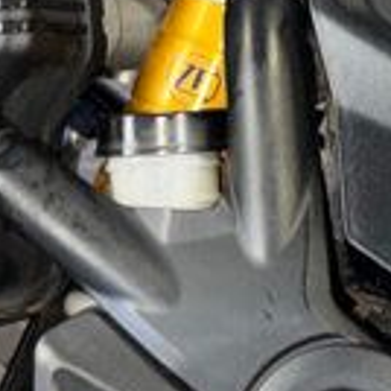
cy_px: 53
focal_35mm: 162
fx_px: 2070
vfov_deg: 10.7
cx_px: 724
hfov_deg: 10.1
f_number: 1.78
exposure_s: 1/15
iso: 64
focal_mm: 6.76
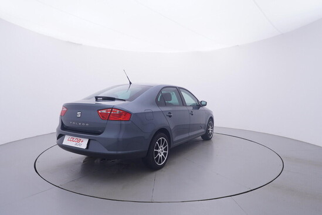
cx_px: 161
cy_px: 108
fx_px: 201
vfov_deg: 56.2
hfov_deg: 77.3
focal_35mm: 22
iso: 200
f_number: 5
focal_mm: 15
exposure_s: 1/80
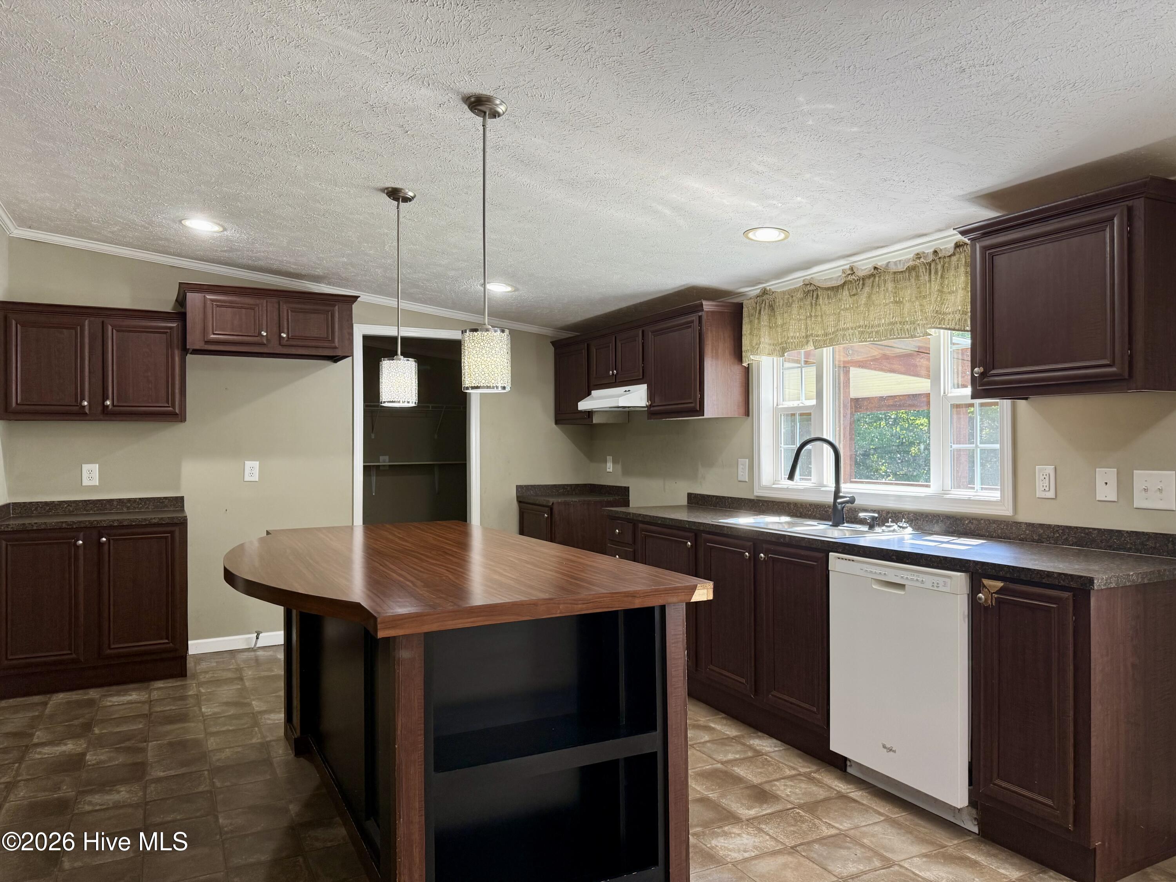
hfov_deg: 71.6
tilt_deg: -0.1
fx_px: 815
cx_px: 588
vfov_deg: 56.8
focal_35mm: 24
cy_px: 441
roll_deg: -0.1
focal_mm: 6.76
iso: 125
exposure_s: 1/121
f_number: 1.78
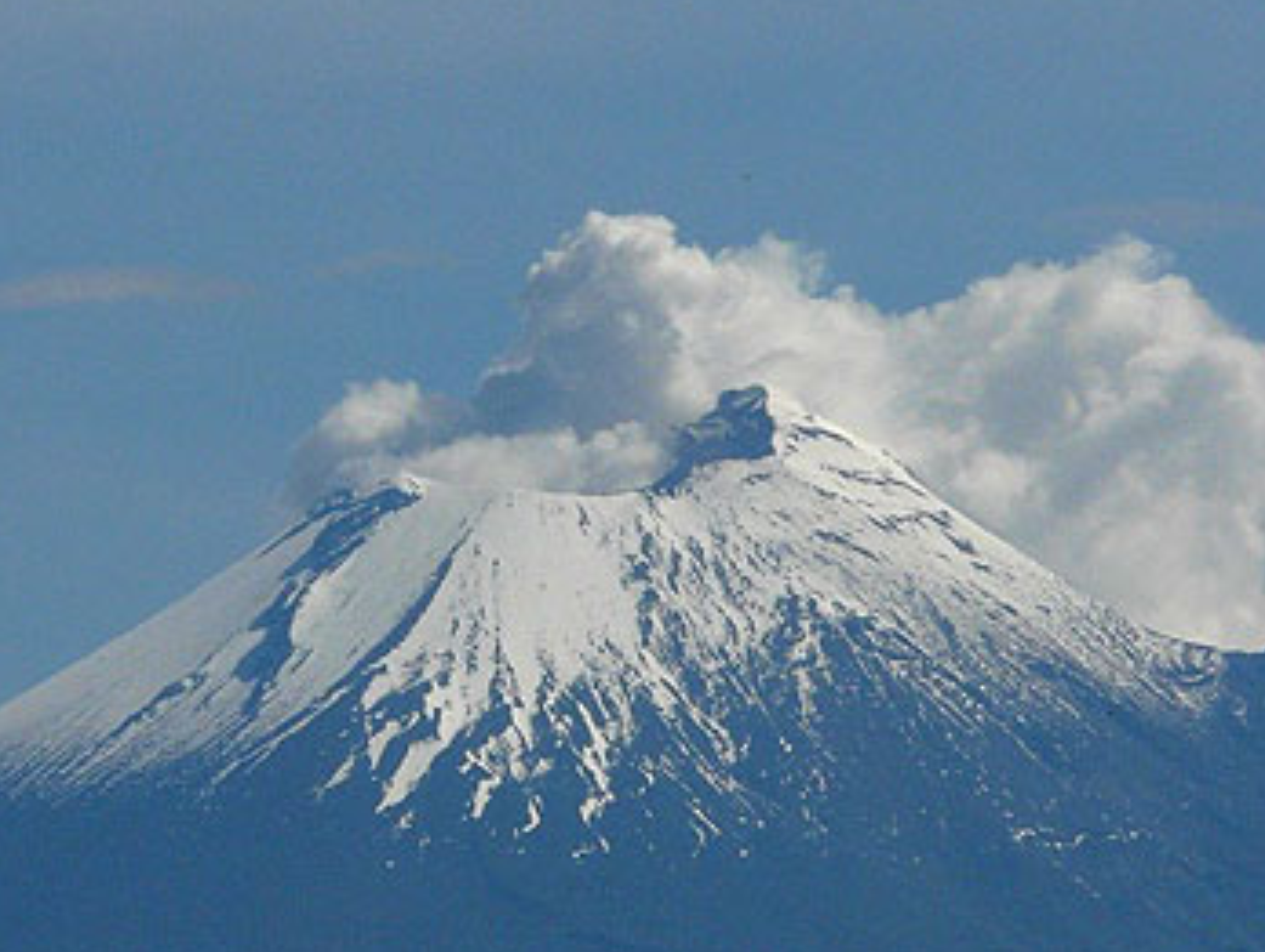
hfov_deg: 2.7
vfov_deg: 2.1
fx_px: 26449
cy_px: 481
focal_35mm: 723
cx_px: 463
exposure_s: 1/800
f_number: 8
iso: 100
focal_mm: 57.4
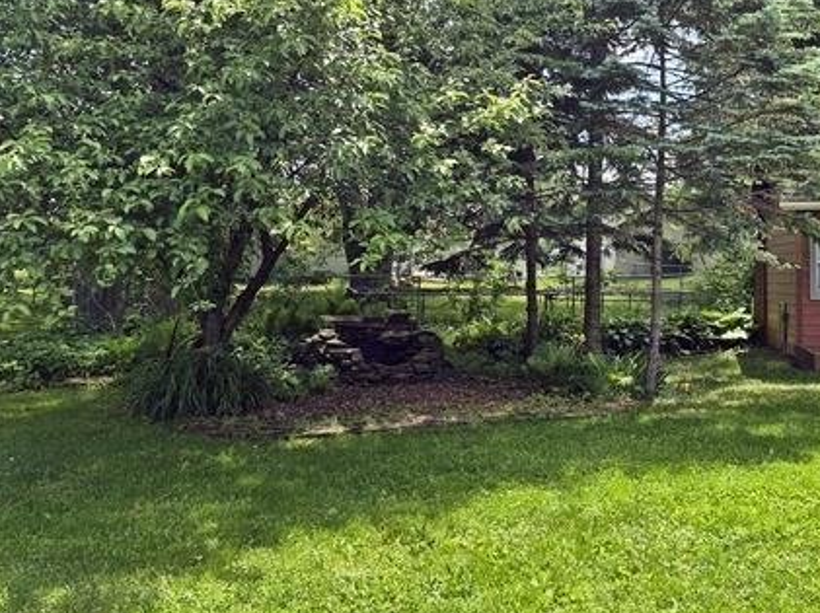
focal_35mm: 35
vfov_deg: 40.4
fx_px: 828
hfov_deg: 52.1
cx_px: 514
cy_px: 237
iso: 80
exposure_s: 1/1452
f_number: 1.8
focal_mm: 5.4
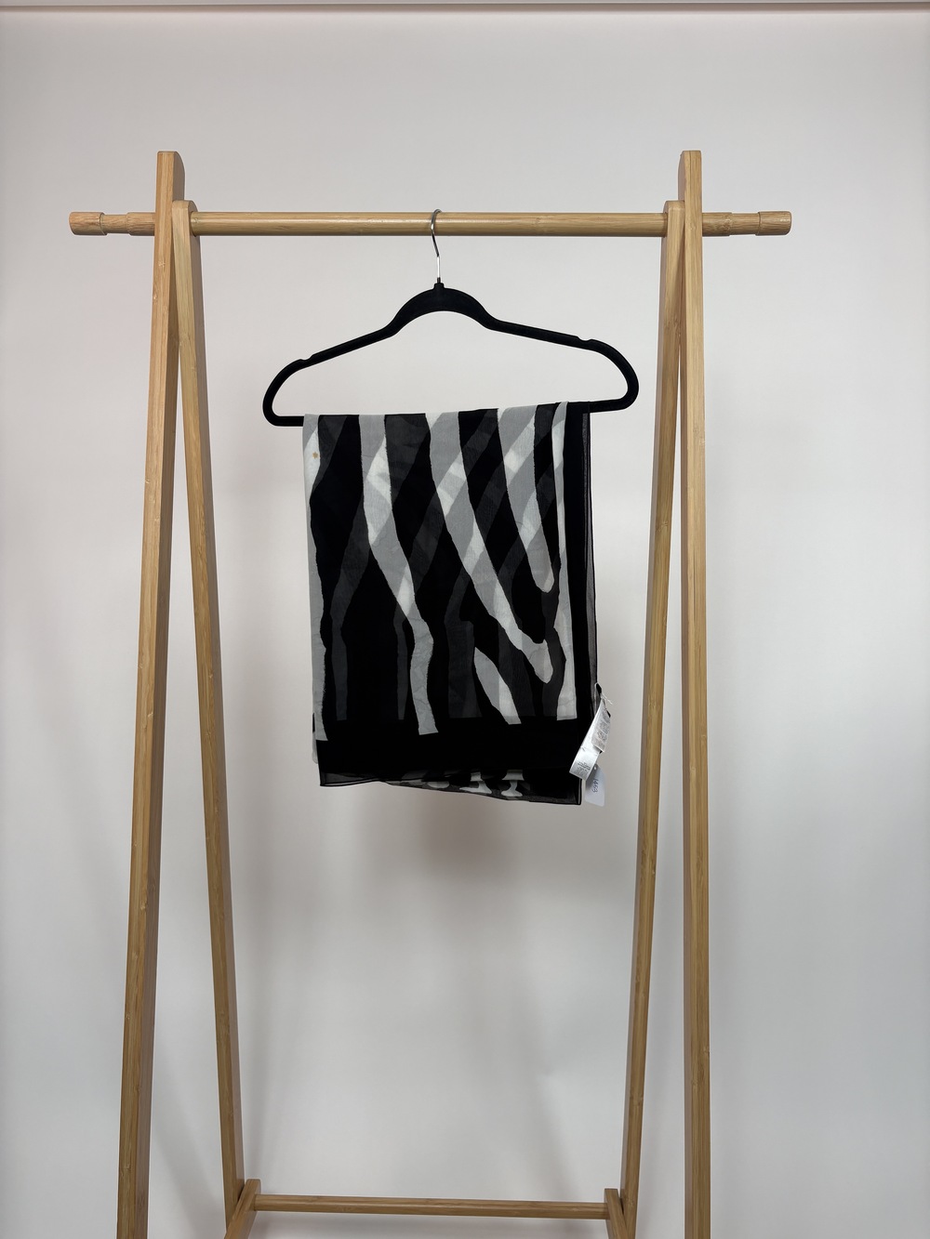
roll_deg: -0.6
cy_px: 620
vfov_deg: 67.3
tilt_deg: -2.4
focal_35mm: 26
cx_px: 465
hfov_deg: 53.1
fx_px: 931
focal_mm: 5.96
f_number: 1.6
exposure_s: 1/120
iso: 40
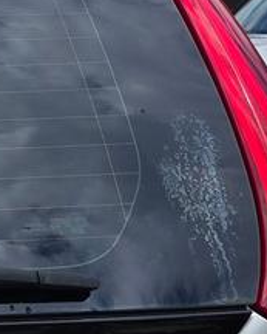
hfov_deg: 10.2
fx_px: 1313
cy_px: 462
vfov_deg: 13.8
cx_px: -367
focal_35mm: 133
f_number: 1.7
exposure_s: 1/5296
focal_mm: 6.3
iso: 80
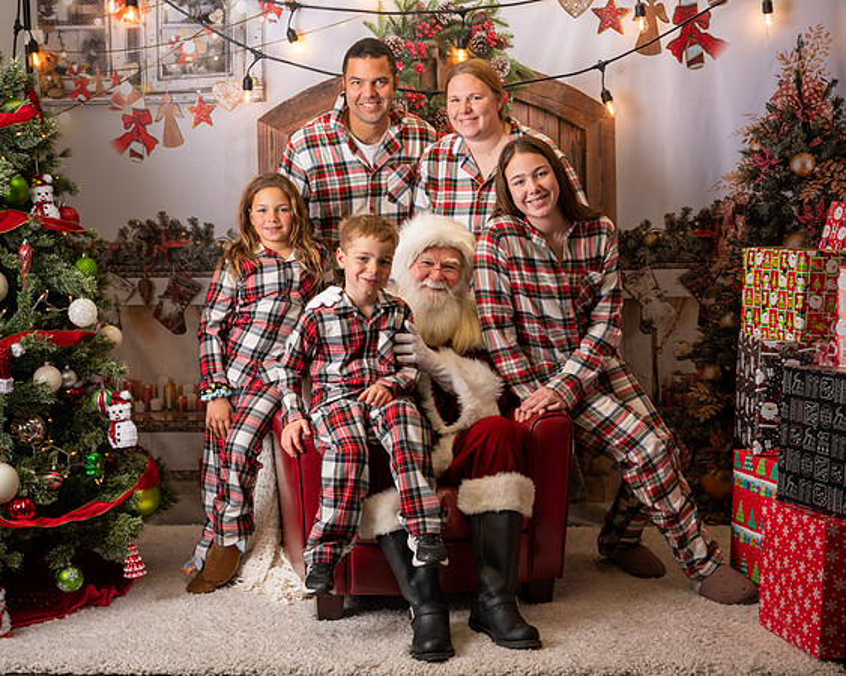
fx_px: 1487
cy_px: 356
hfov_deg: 31.8
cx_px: 427
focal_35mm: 59
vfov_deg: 25.6
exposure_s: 1/100
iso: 100
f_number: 7.1
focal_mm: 50
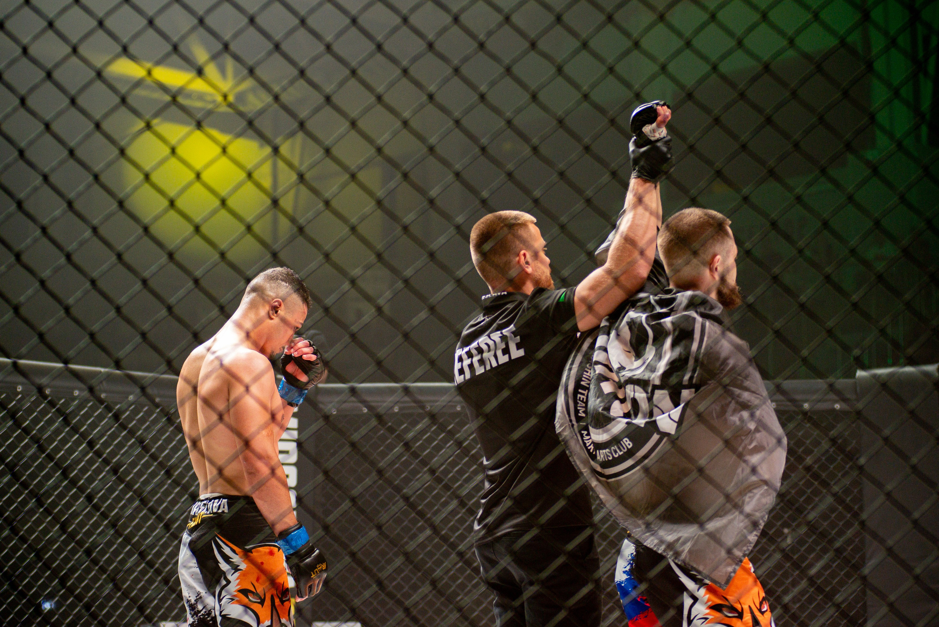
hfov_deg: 25.2
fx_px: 2103
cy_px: 313
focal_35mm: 81
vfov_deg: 17.0
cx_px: 469
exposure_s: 1/640
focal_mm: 80
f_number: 4
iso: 2000
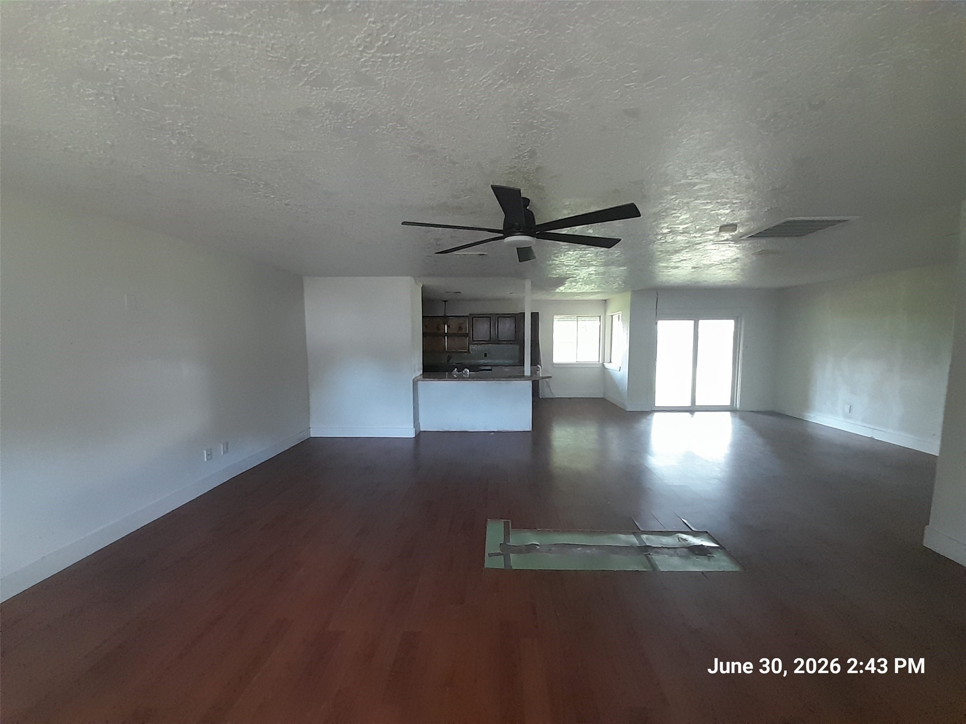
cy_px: 362
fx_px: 363
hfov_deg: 106.2
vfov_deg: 89.9
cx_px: 483
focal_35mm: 13
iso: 250
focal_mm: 1.13
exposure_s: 1/24
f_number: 2.2
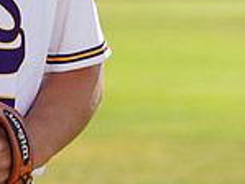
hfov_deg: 2.4
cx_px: -69
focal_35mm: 828
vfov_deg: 1.8
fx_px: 5865
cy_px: -61
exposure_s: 1/250
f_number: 8
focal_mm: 221
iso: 100
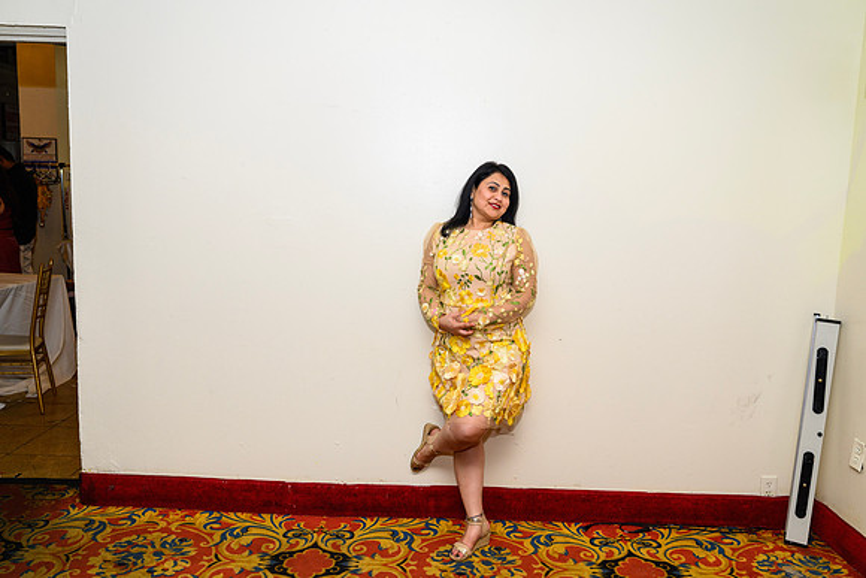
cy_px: 289
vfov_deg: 43.0
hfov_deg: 61.1
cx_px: 433
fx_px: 734
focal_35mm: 30
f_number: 3.5
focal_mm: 30.5
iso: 800
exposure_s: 1/125
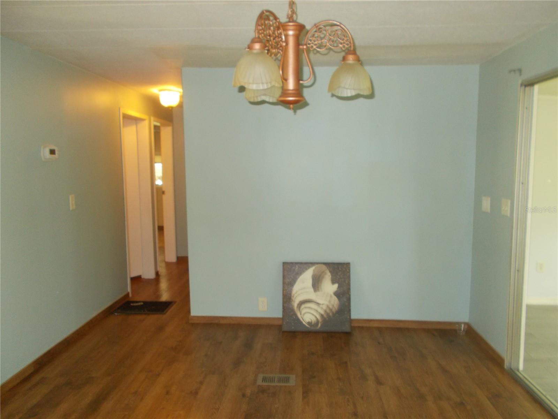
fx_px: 419
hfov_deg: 67.3
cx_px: 279
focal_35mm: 26
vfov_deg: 53.1
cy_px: 210
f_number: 3.2
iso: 200
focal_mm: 4.6
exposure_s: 1/25
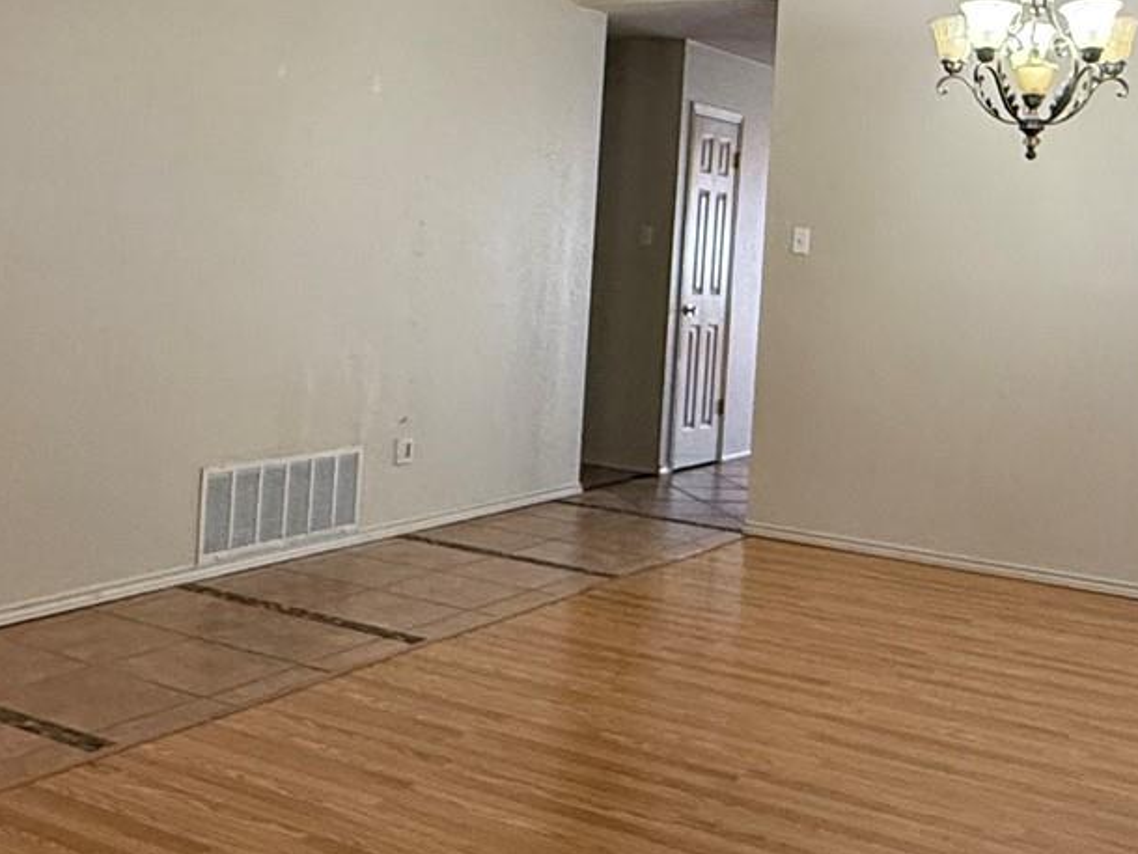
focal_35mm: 47
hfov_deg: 40.2
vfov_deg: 30.6
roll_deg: -3.2
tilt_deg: -0.6
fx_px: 1546
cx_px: 442
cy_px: 265
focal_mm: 2.22
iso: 500
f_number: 2.2
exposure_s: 1/120
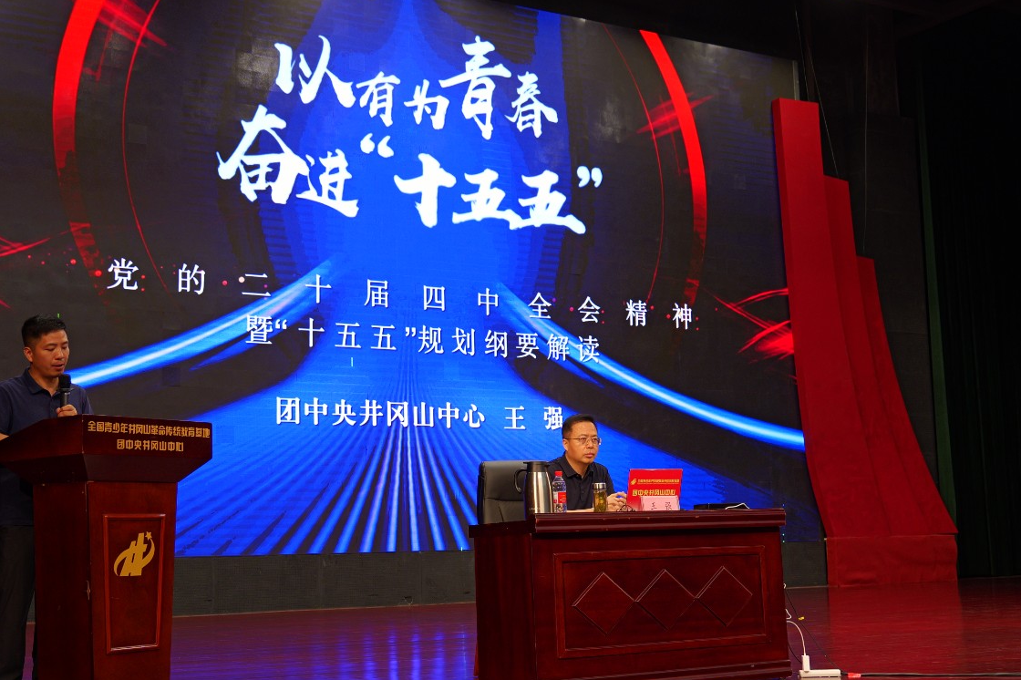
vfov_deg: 27.0
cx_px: 495
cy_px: 331
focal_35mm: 50
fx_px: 1418
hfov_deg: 39.6
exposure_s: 1/80
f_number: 4.5
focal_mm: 35
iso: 800
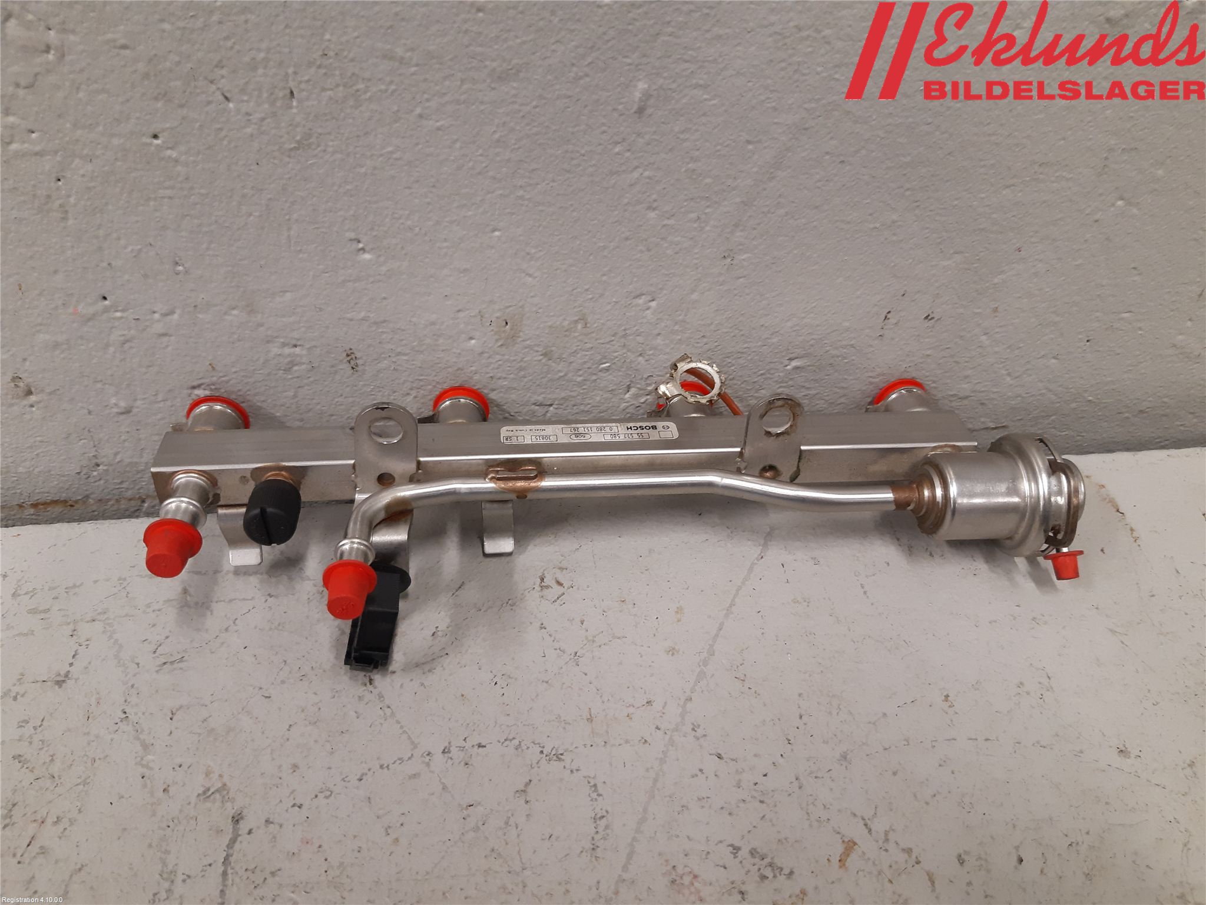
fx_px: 906
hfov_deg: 67.3
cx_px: 603
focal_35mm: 26
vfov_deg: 53.1
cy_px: 452
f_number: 1.7
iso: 160
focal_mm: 3.93
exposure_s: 1/50
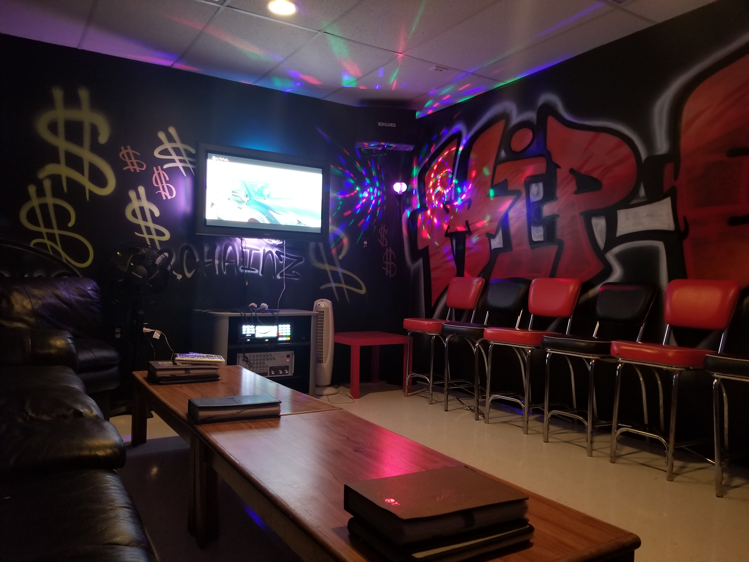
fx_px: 563
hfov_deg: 67.3
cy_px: 281
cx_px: 374
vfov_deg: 53.1
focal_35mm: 26
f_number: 1.7
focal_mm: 4.25
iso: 200
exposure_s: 1/10
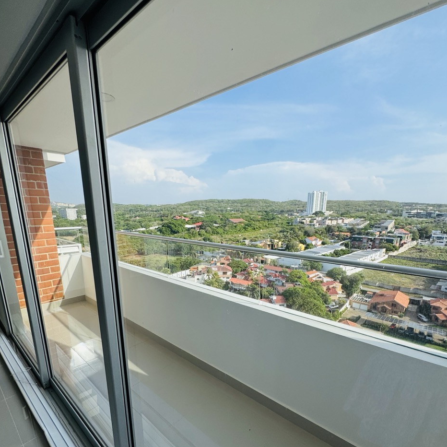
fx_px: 248
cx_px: 220
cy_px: 268
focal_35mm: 17
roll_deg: +0.5
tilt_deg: -13.8
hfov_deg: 84.0
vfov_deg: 83.0
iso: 50
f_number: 2.2
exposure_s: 1/1217
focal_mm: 2.22
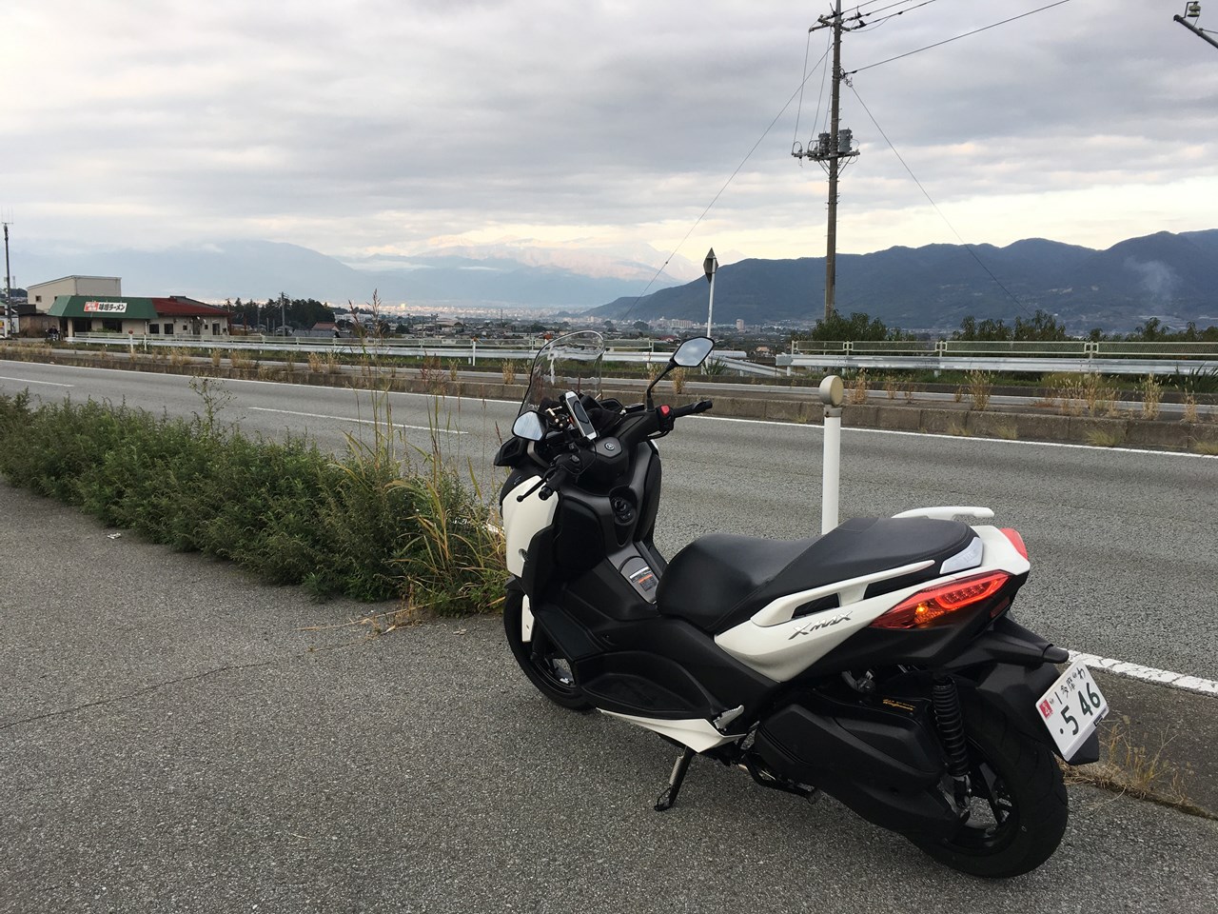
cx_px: 609
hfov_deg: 61.7
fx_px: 1020
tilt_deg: -7.0
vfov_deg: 48.2
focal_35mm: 29
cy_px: 457
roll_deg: -0.9
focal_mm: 4.15
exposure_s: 1/164
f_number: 2.2
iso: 25
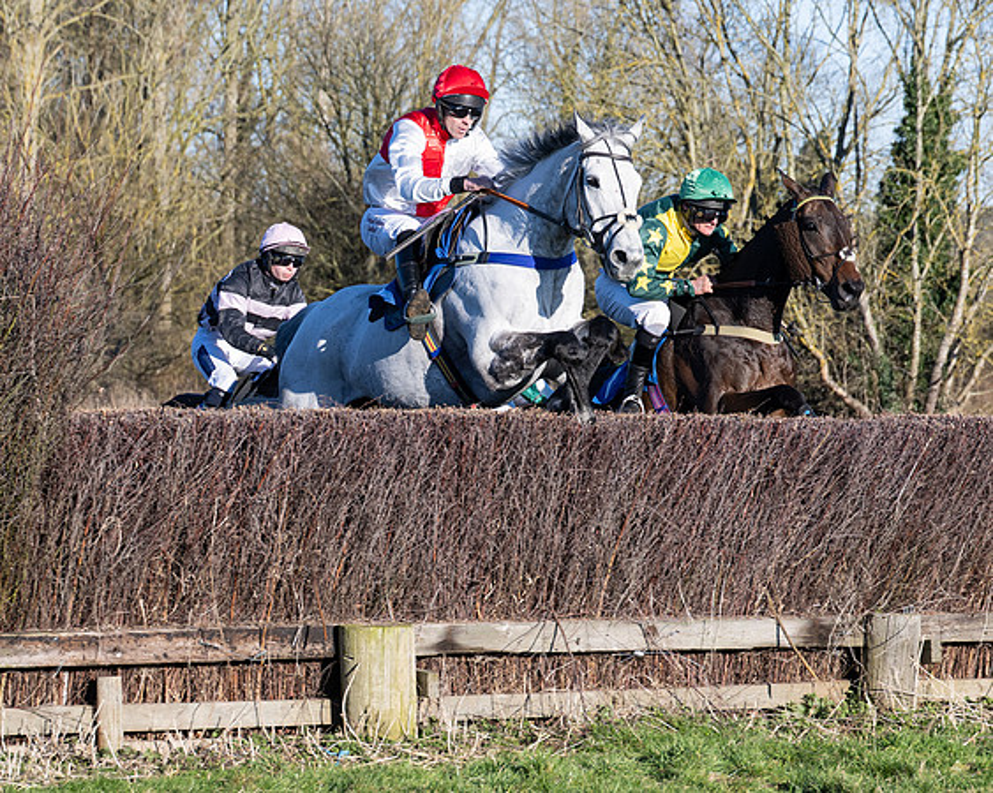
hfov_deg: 13.6
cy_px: 474
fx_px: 4157
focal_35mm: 142
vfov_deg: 10.9
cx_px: 624
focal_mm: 70
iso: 200
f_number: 4
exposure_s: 1/1600
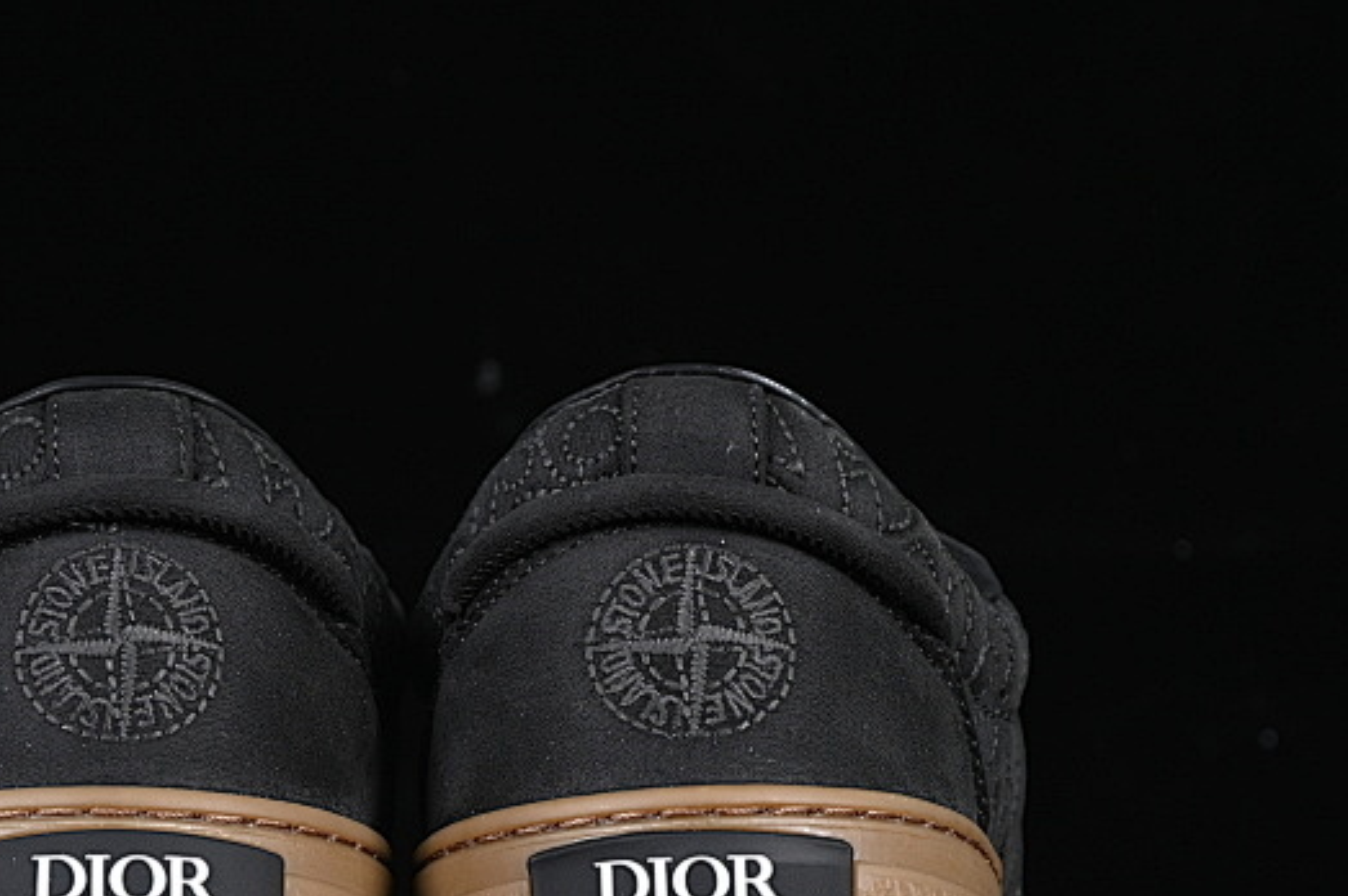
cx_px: 443
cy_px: 530
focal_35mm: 155
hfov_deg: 13.2
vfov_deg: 8.8
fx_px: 5800
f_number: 6.3
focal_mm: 50
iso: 160
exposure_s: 1/60
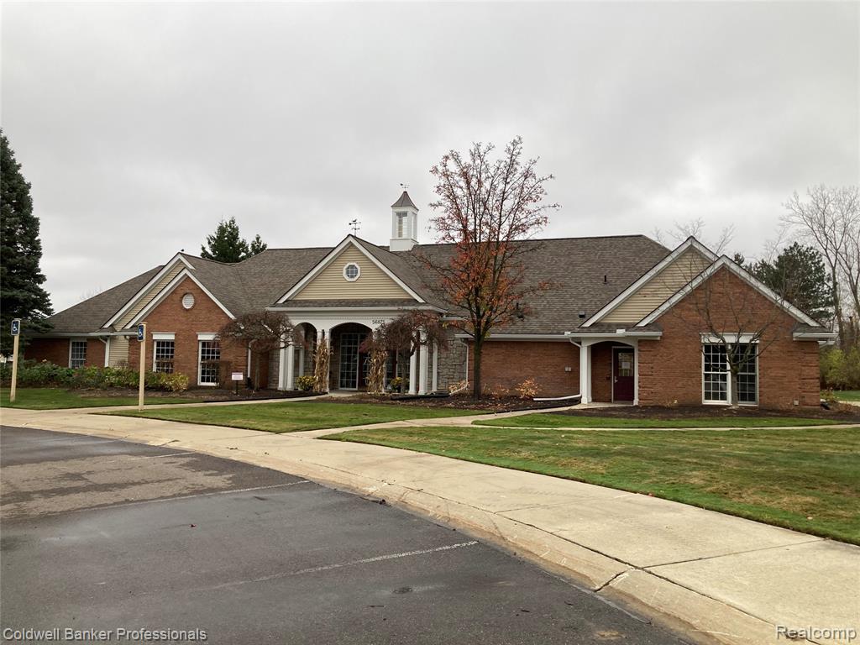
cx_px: 430
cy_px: 322
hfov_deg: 63.4
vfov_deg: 49.7
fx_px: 696
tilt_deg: +4.6
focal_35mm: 28
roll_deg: -2.1
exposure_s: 1/161
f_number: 1.8
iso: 20
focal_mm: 3.99
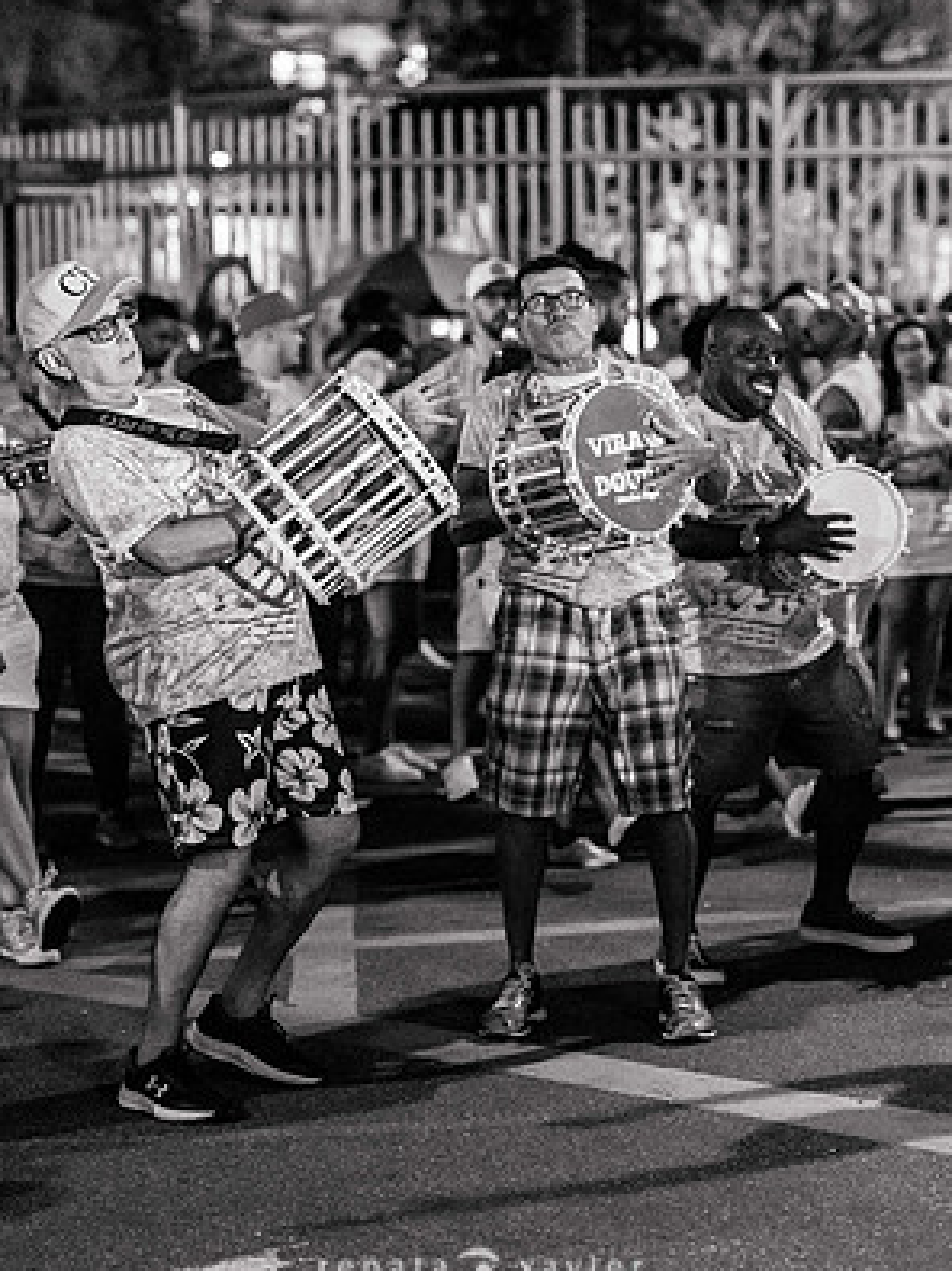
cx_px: 474
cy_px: 602
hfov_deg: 18.0
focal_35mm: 82
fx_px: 3008
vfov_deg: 23.8
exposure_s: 1/250
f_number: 1.8
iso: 2000
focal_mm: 50
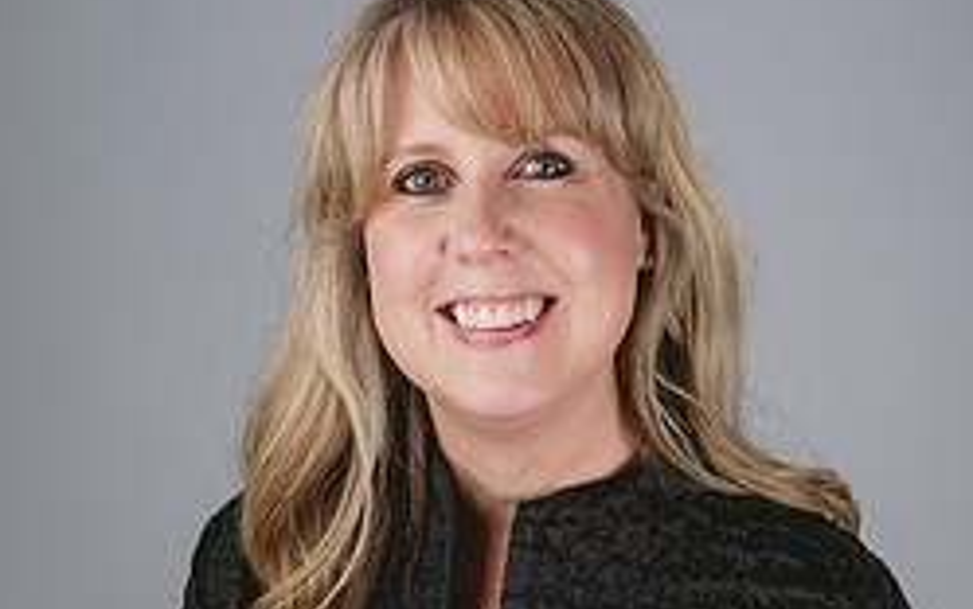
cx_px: 498
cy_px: 504
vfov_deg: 14.1
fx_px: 2441
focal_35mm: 92
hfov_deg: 22.5
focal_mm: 50
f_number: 5.6
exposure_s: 1/200
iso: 100
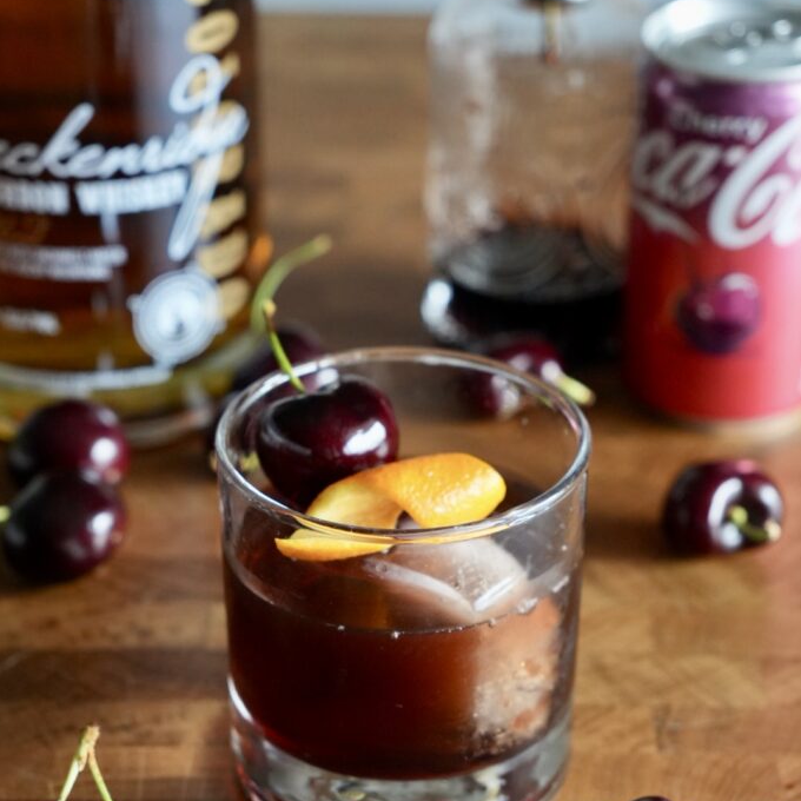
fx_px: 2513
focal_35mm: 96
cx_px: 402
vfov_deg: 18.1
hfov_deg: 18.1
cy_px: 491
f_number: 4
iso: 1600
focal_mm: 50
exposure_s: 1/125
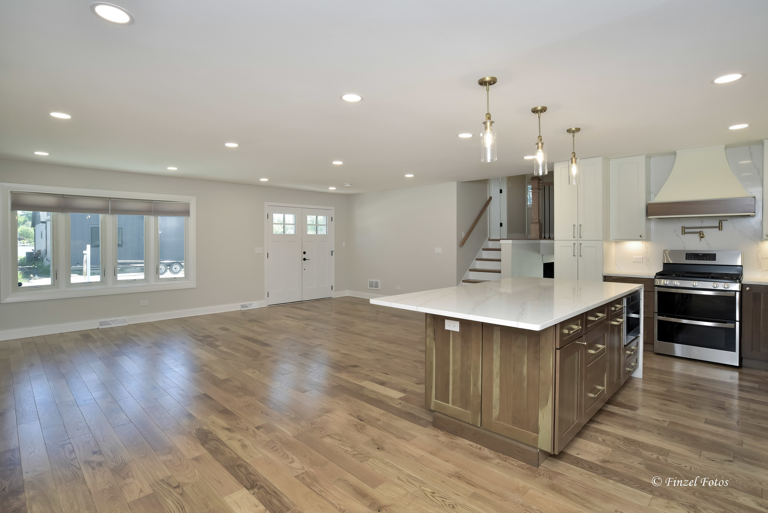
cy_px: 256
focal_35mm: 18
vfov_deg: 67.4
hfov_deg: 90.0
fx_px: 384
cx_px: 384
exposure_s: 1/60
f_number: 8
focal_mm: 18
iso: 400
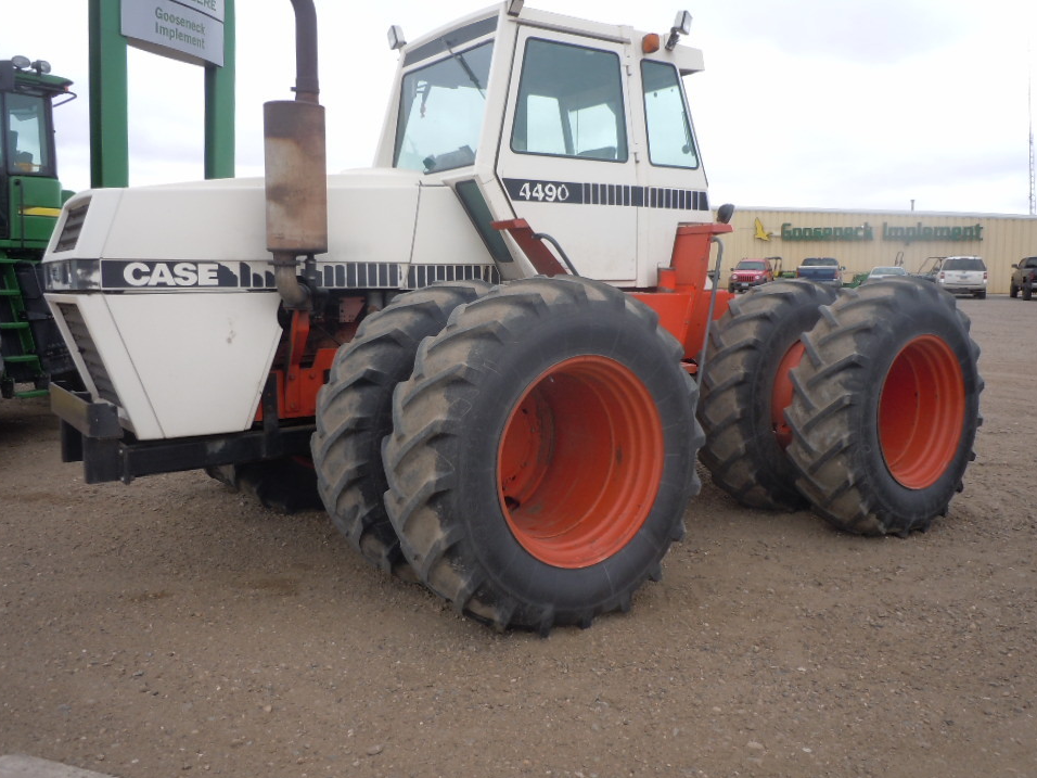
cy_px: 365
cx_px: 523
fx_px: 899
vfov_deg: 46.8
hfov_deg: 60.0
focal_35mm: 30
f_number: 3.7
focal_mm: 5
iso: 100
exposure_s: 1/125
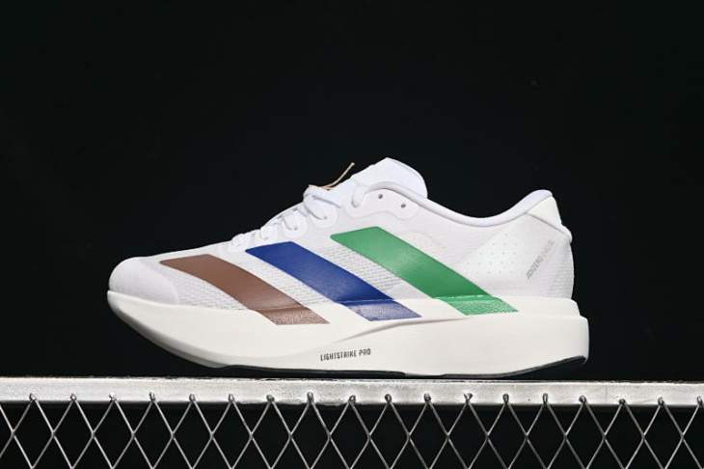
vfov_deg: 18.2
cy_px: 234
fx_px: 1466
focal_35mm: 75
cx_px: 352
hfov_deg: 27.0
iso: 160
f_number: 6.3
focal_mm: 50
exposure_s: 1/60
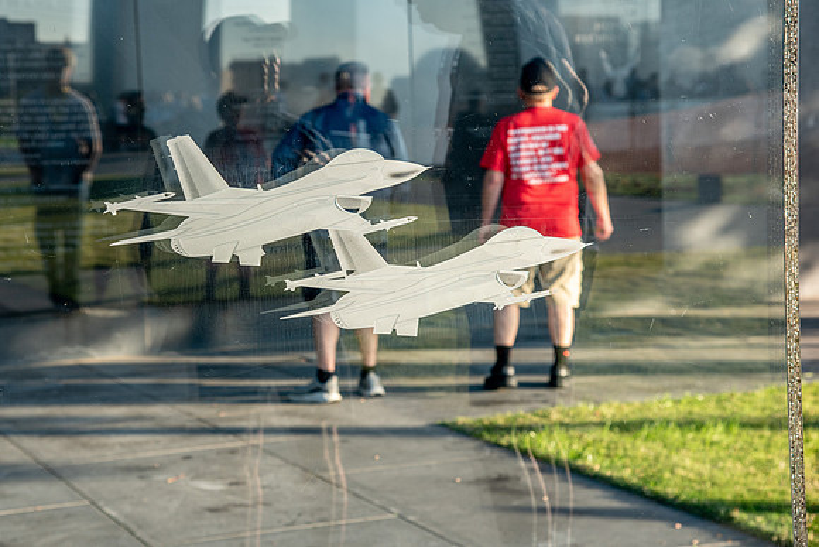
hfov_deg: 23.0
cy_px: 247
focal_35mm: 88
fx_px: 2013
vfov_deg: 15.5
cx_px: 339
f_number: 6.3
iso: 250
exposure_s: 1/200
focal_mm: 75
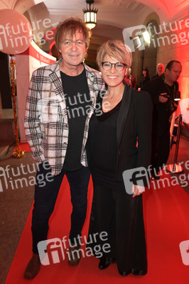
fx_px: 189
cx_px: 94
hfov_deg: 53.1
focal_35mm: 24
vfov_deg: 73.8
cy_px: 142
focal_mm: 24
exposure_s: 1/50
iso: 1000
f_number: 5.6
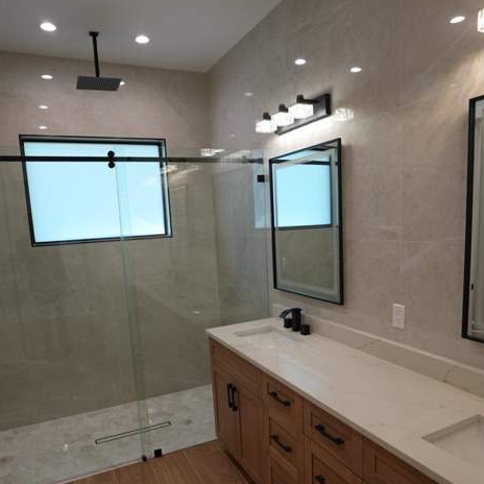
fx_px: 395
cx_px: 245
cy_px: 282
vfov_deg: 62.6
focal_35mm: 25
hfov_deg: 62.9
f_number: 4
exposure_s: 1/160
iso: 400
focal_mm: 19
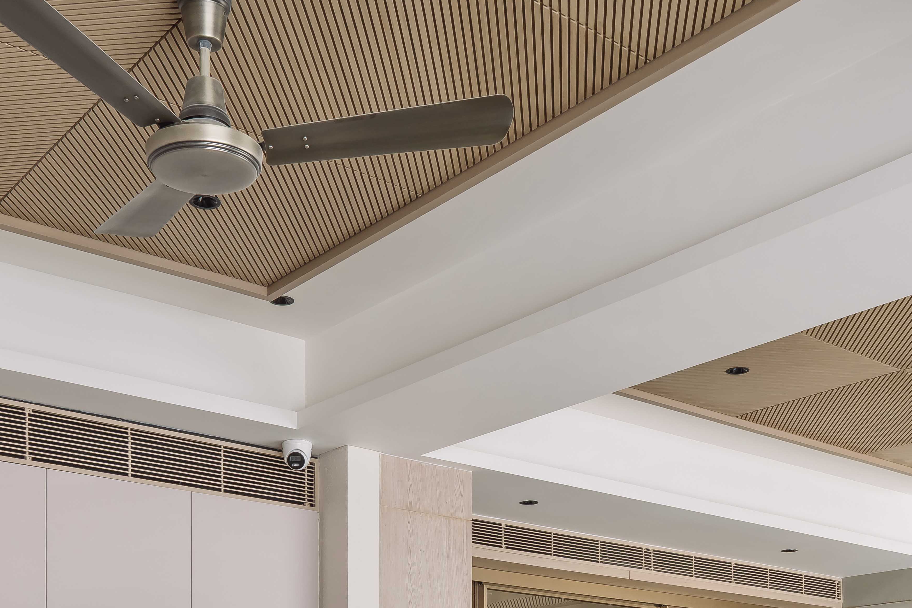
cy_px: 792
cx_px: 416
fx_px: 1241
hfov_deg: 40.3
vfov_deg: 24.1
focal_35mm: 49
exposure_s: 1
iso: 160
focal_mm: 18
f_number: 8
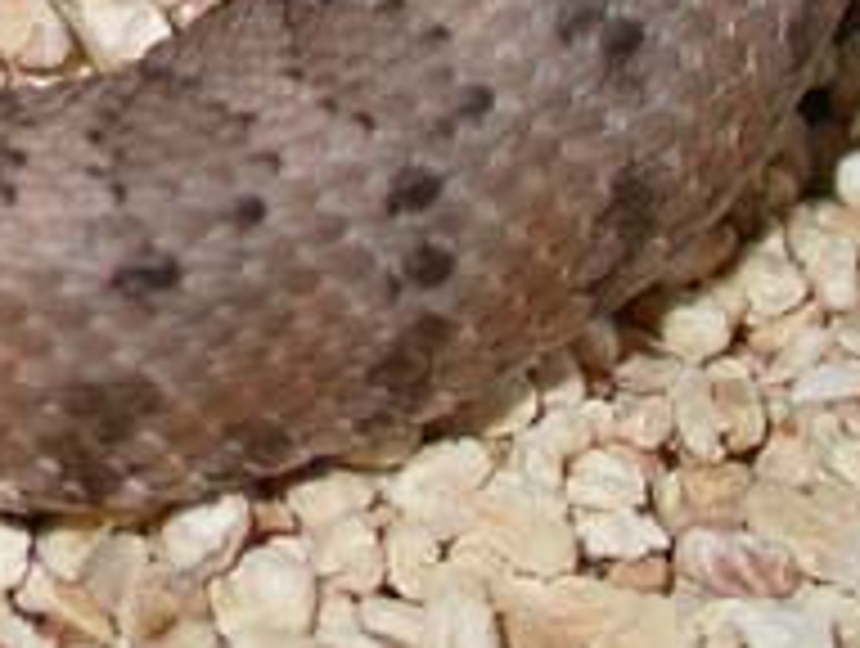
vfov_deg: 5.3
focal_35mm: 278
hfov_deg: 7.0
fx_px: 6920
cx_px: -270
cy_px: -380
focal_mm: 15.7
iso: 100
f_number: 3.4
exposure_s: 1/60.3
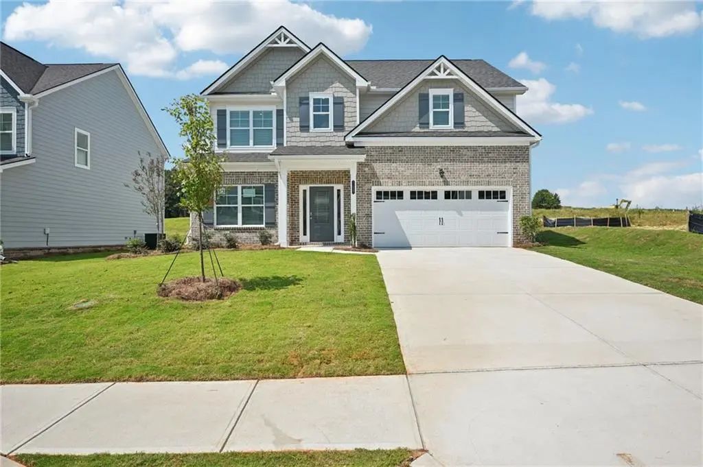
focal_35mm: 22
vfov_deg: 58.3
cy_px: 234
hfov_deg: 79.9
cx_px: 352
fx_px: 419
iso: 100
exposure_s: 1/800
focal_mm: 21.5
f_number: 8
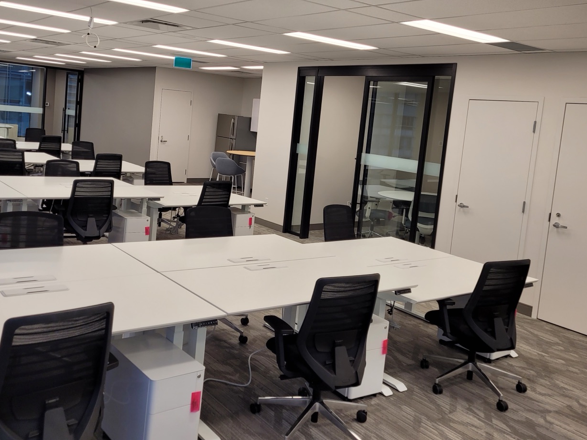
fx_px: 577
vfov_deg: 41.6
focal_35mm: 34
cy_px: 171
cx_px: 245
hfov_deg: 53.7
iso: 64
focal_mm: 5.4
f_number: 1.8
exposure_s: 1/120
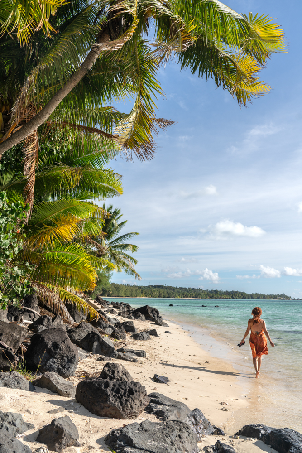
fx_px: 440
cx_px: 151
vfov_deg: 54.4
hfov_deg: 37.9
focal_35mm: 35
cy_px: 226
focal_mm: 35
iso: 160
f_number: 5.6
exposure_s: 1/640
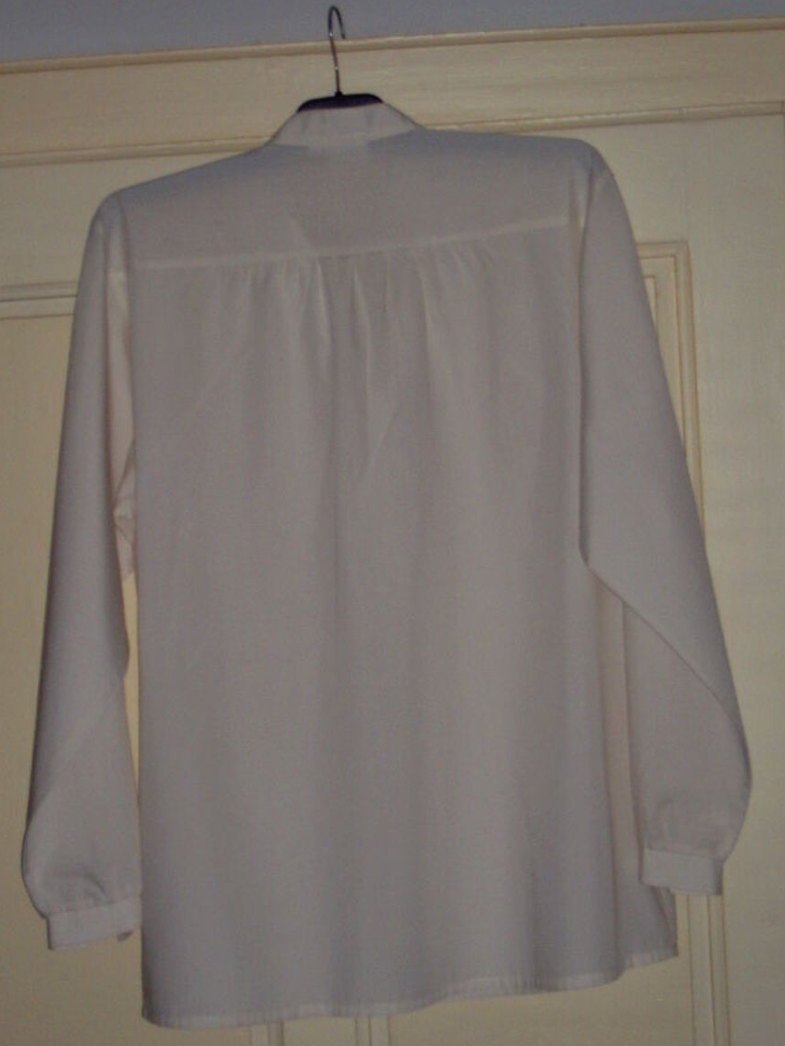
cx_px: 377
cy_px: 551
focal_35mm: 80
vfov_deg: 24.4
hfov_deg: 18.4
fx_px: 2418
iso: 200
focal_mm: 14.2
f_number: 3.7
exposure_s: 1/80
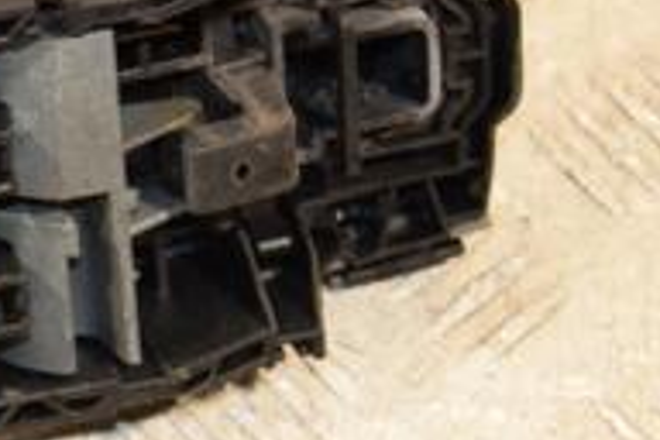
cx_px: -337
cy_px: 175
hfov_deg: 8.6
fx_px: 4290
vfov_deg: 5.9
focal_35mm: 234
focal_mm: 50
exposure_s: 1/200
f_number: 6.3
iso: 800
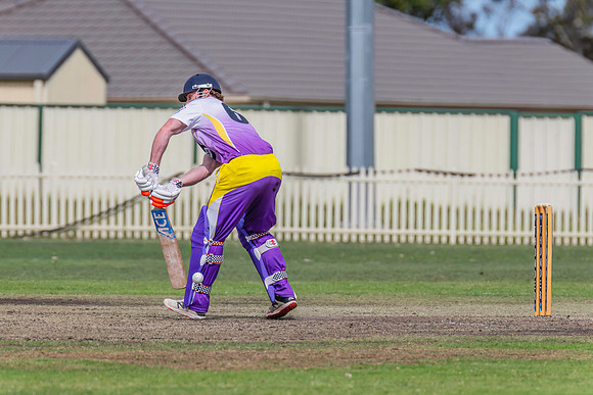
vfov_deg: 2.3
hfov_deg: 3.4
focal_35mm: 599
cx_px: 281
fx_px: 9874
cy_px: 189
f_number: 8
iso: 800
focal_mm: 550
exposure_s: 1/2500
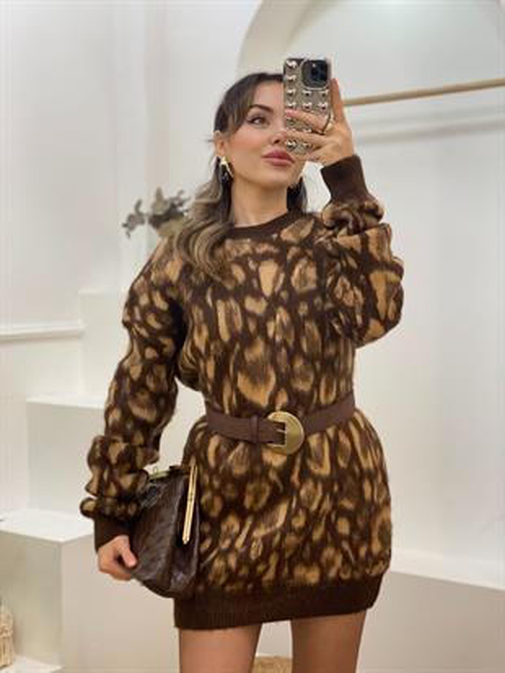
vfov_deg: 36.8
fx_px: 1011
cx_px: 252
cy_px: 336
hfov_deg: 28.0
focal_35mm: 52
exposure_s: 1/100
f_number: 2
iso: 100
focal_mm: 6
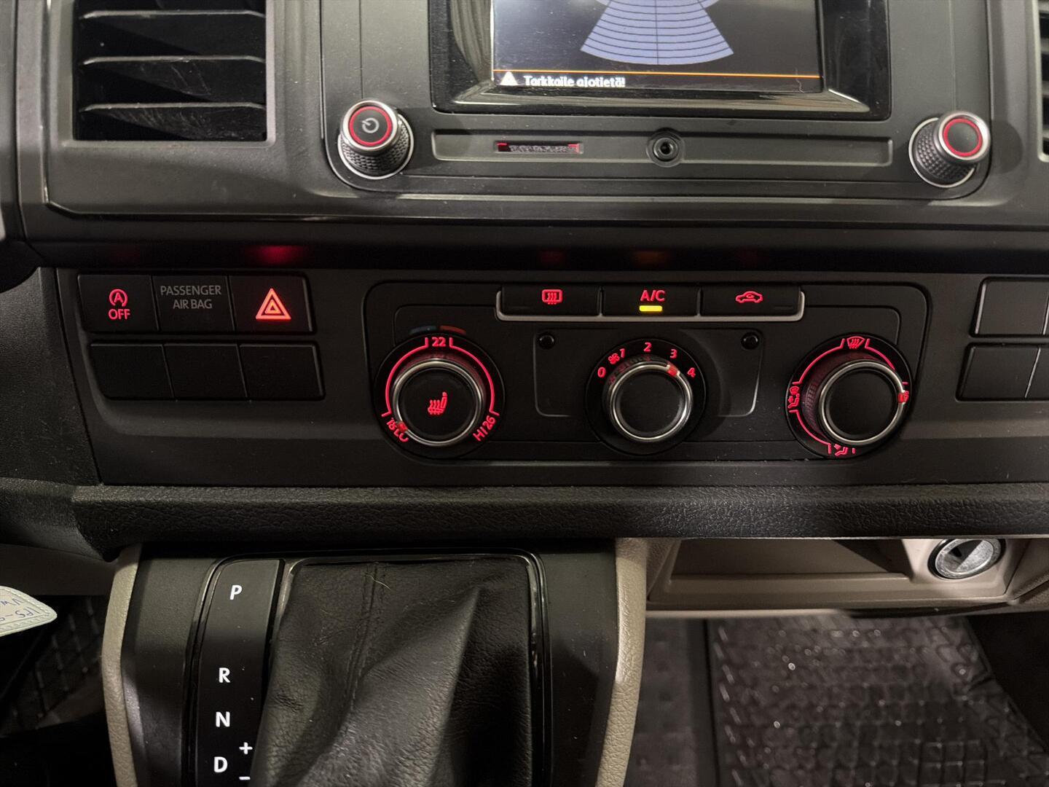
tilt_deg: -33.1
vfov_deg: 56.8
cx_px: 524
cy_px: 394
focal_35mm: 24
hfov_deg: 71.6
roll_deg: -1.5
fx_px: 727
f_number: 1.78
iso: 1600
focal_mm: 6.76
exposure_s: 1/20
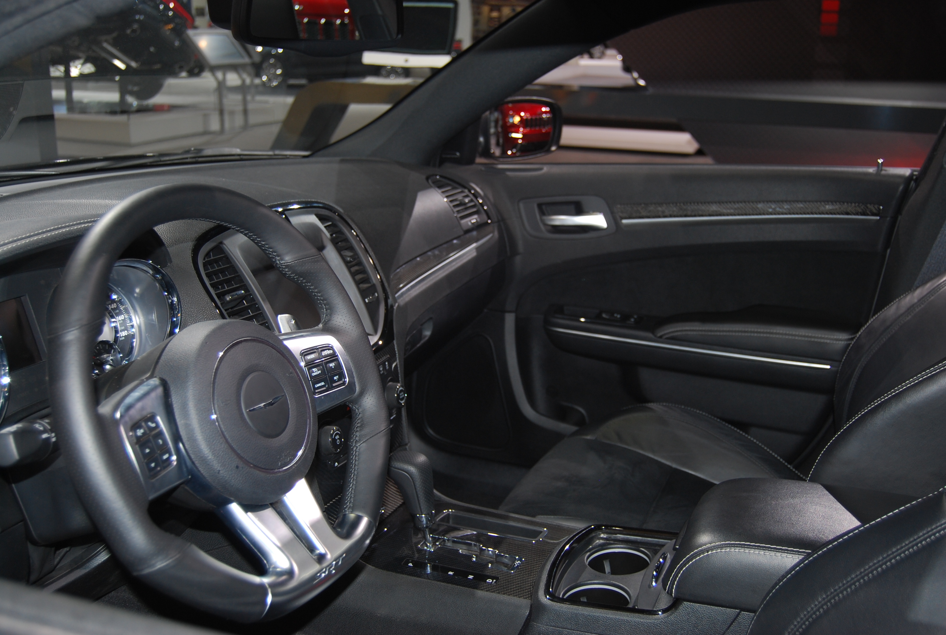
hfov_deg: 49.5
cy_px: 318
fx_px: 1027
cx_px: 473
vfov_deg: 34.4
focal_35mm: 39
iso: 200
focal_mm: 26
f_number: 4
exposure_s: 1/60
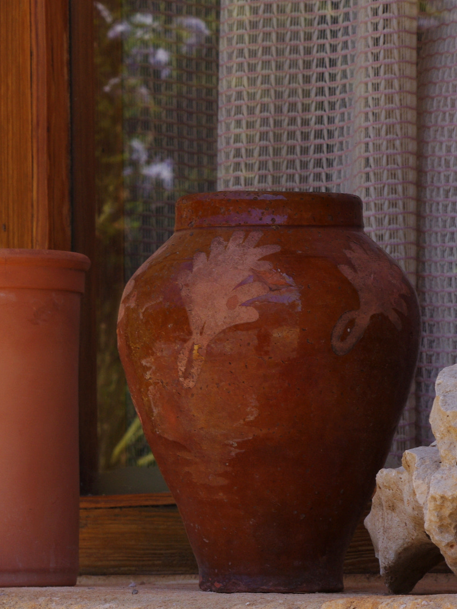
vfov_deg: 11.6
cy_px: 305
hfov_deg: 8.7
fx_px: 2993
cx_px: 144
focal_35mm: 170
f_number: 16
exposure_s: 1/125
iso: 400
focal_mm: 77.5
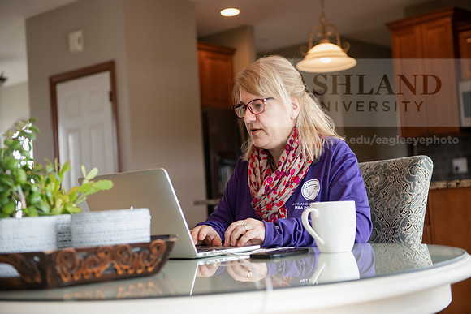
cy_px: 157
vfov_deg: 24.2
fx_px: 733
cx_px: 236
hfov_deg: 35.6
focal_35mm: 56
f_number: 3.2
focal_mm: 56
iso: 500
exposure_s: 1/160
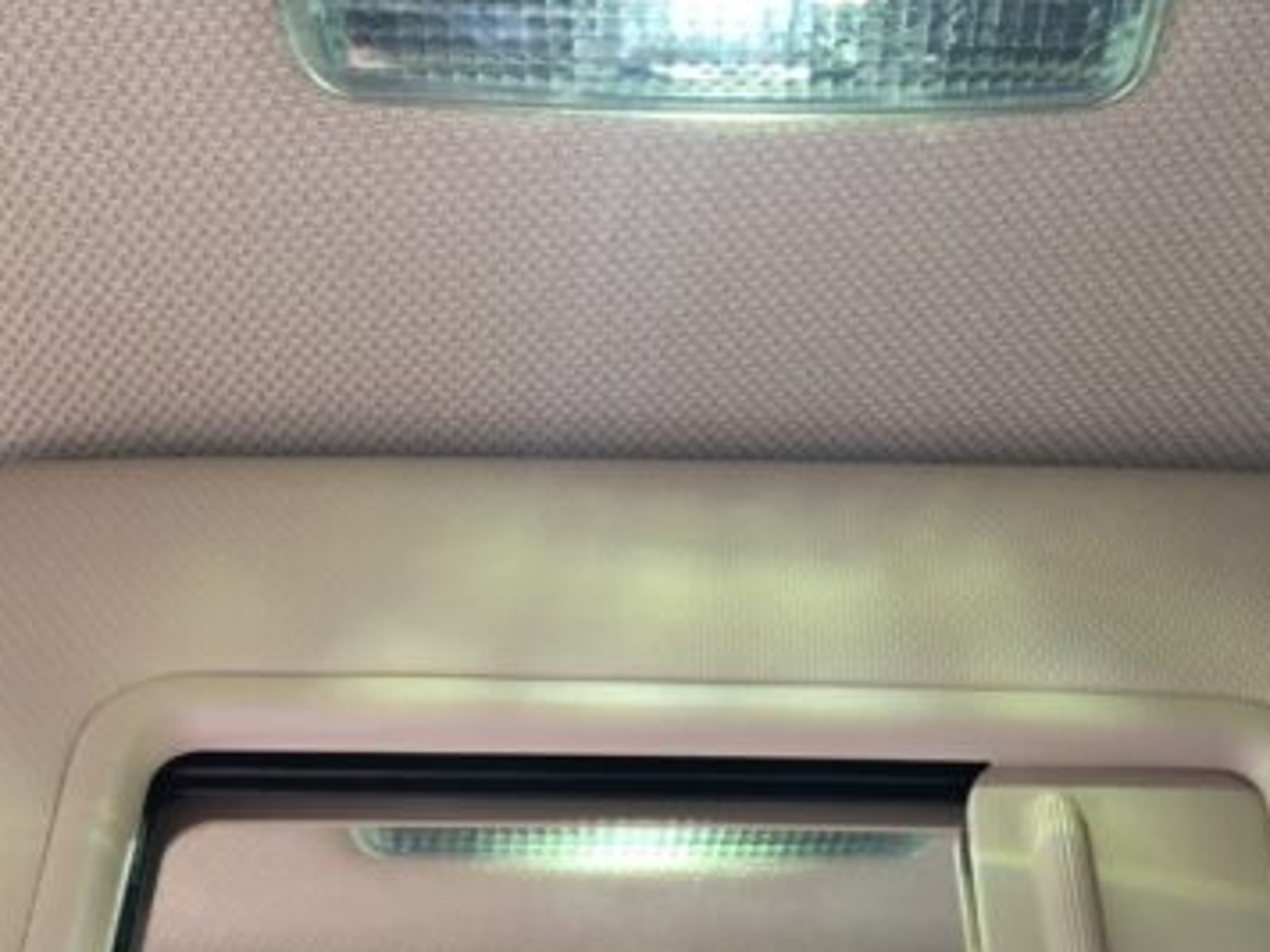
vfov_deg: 25.6
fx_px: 2091
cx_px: 995
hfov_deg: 32.9
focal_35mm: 57
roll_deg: +5.7
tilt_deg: +38.5
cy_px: 562
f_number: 2.2
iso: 25
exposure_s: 1/30
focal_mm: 4.15
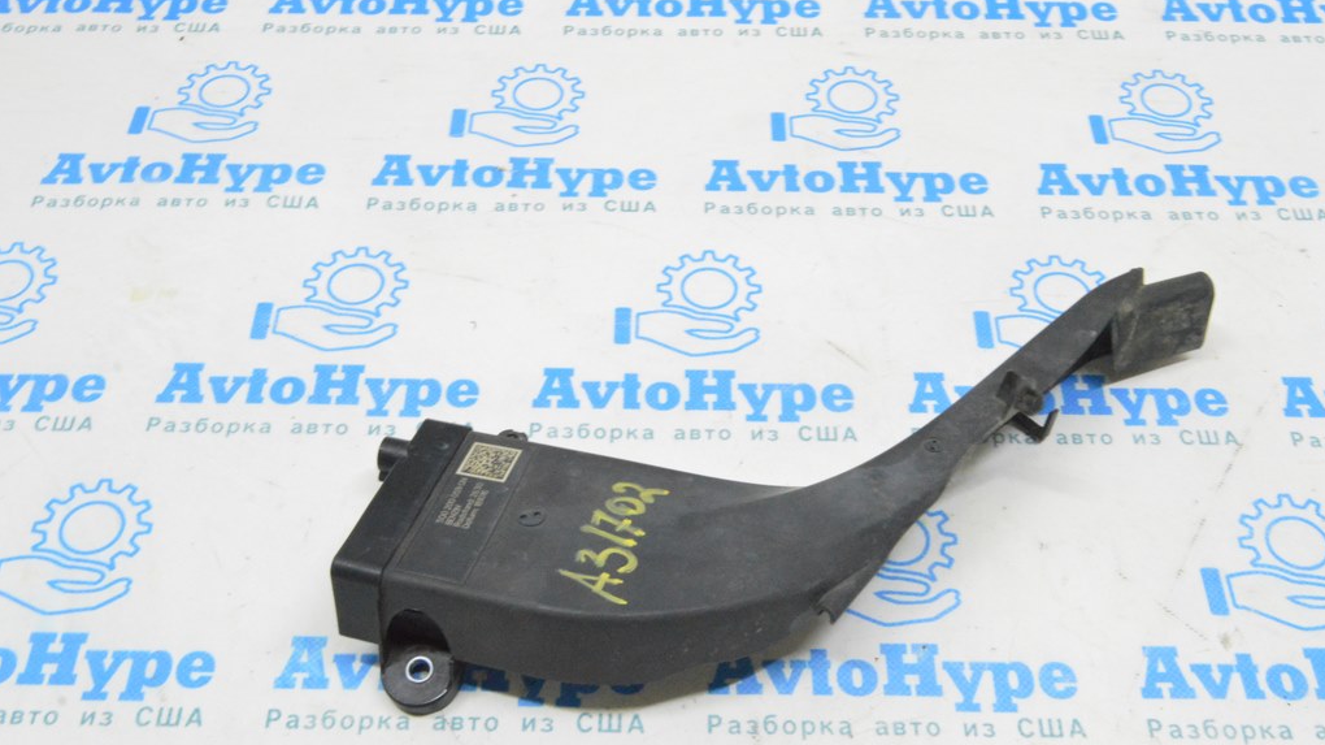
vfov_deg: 28.9
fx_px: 1440
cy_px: 428
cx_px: 664
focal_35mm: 41
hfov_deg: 49.4
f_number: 20
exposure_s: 1/15
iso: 6400
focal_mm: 26
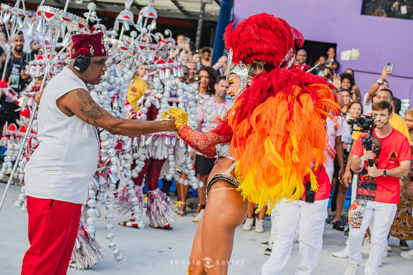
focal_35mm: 80
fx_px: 913
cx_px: 194
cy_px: 119
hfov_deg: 25.5
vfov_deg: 17.1
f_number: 5.6
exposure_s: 1/1600
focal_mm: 70
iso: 400
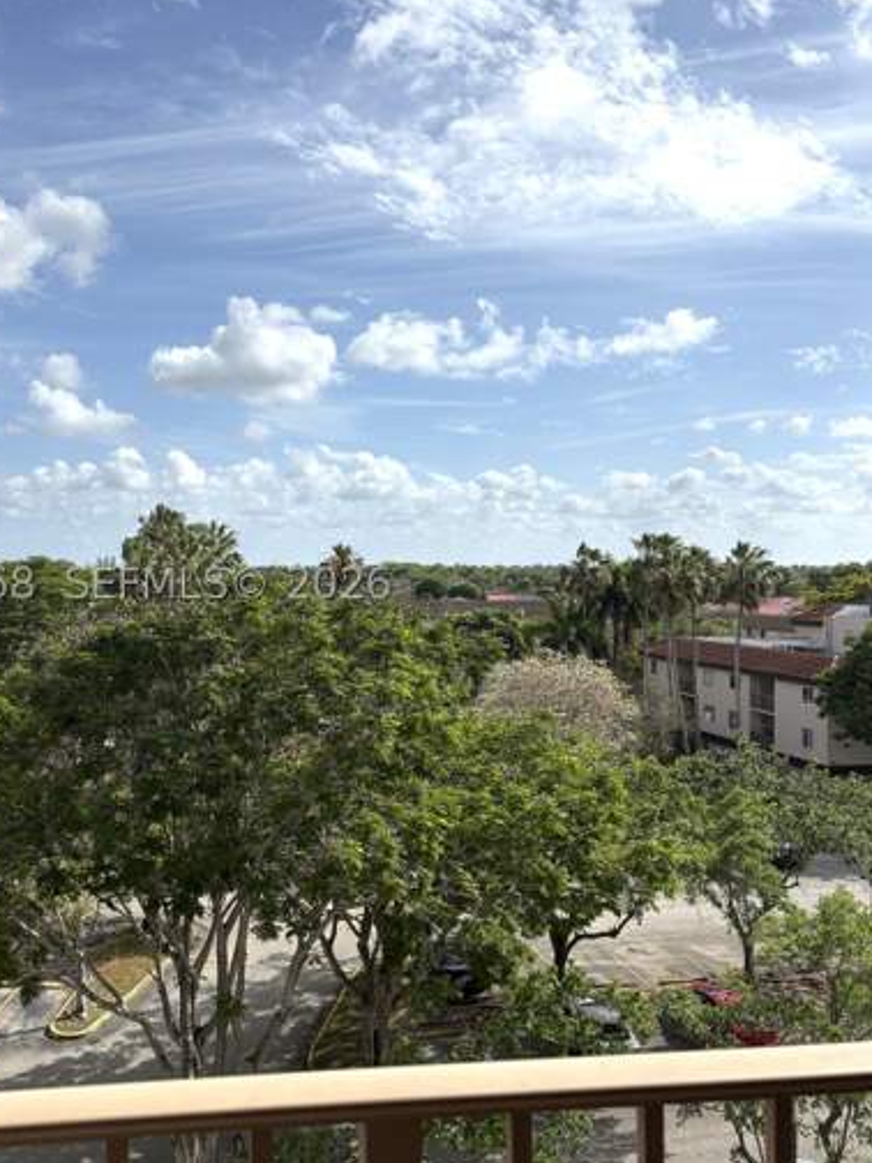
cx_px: 337
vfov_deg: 55.4
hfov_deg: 42.7
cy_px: 584
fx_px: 1108
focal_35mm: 33
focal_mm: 5.96
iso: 50
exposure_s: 1/6329
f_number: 1.6
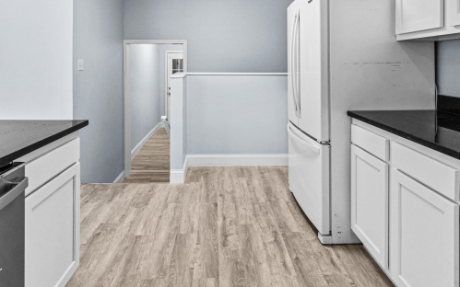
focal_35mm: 23
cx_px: 228
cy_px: 62
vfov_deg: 50.2
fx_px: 288
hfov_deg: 77.1
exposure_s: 1/5
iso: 400
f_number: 9
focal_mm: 10
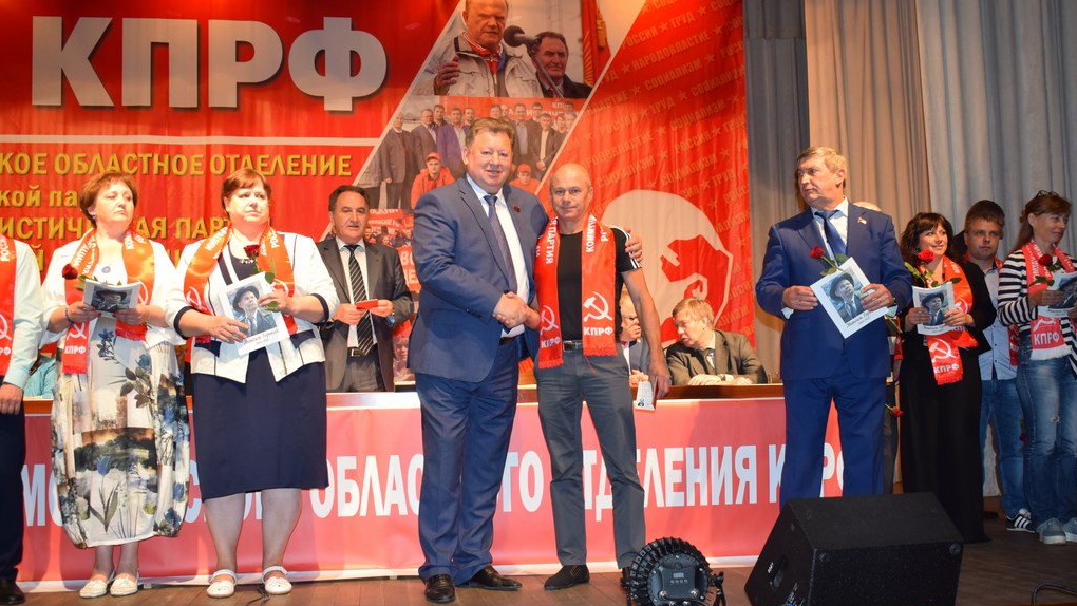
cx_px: 538
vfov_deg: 29.0
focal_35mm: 41
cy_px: 330
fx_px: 1171
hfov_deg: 49.4
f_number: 5
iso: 800
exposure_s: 1/100
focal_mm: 26
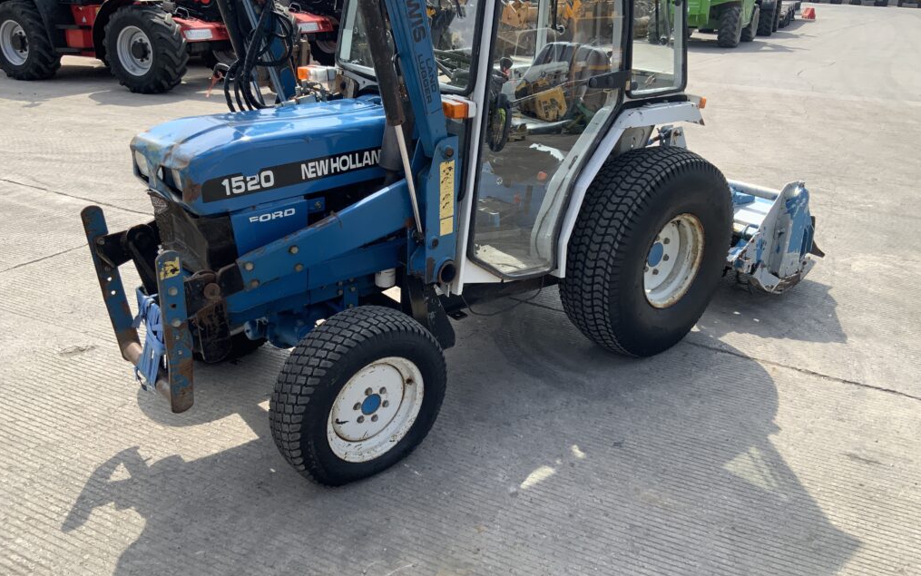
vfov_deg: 40.6
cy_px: 260
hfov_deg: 61.2
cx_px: 459
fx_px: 778
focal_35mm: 31
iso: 16
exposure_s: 1/962
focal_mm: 3
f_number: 1.8
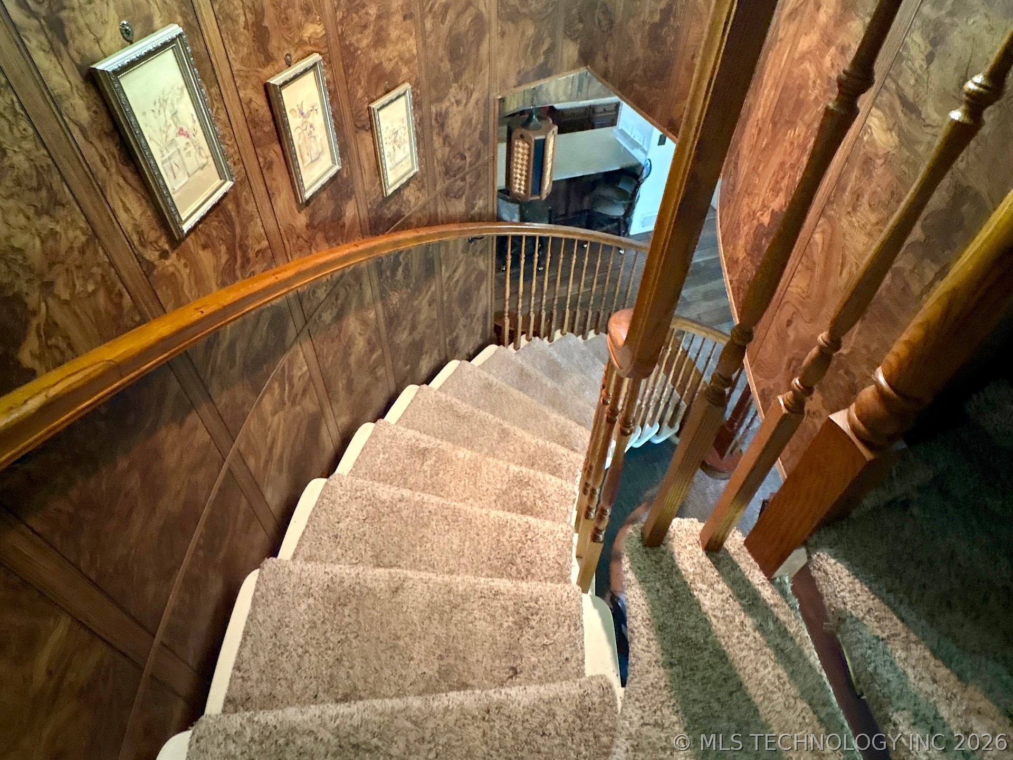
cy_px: 380
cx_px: 506
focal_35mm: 14
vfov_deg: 85.7
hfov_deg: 102.1
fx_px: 410
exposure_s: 1/30
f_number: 2.2
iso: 800
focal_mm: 2.22
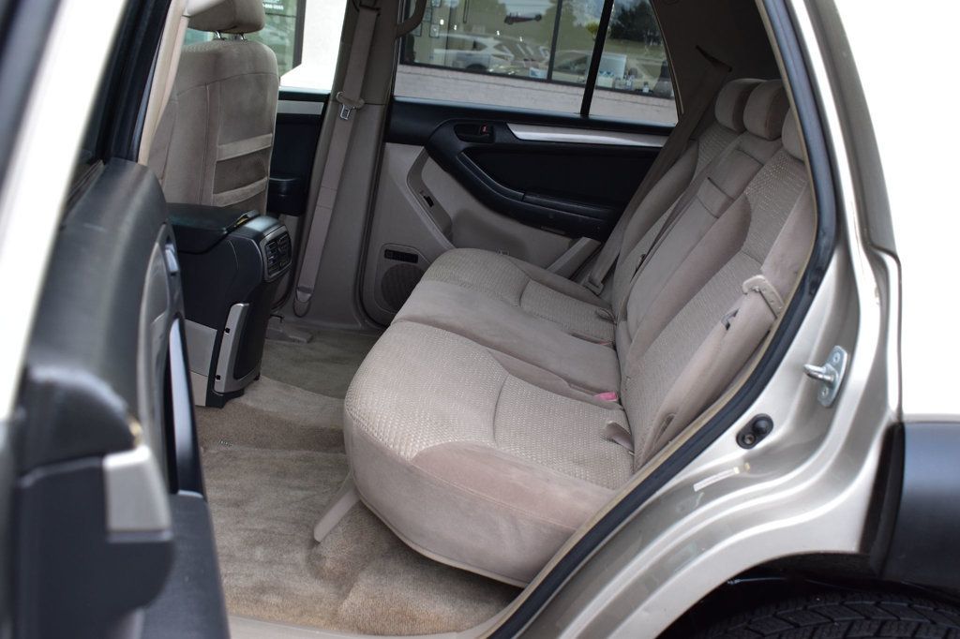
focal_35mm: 34
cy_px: 320
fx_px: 920
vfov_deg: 38.3
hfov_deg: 55.1
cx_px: 480
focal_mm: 23
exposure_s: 1/40
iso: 400
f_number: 7.1
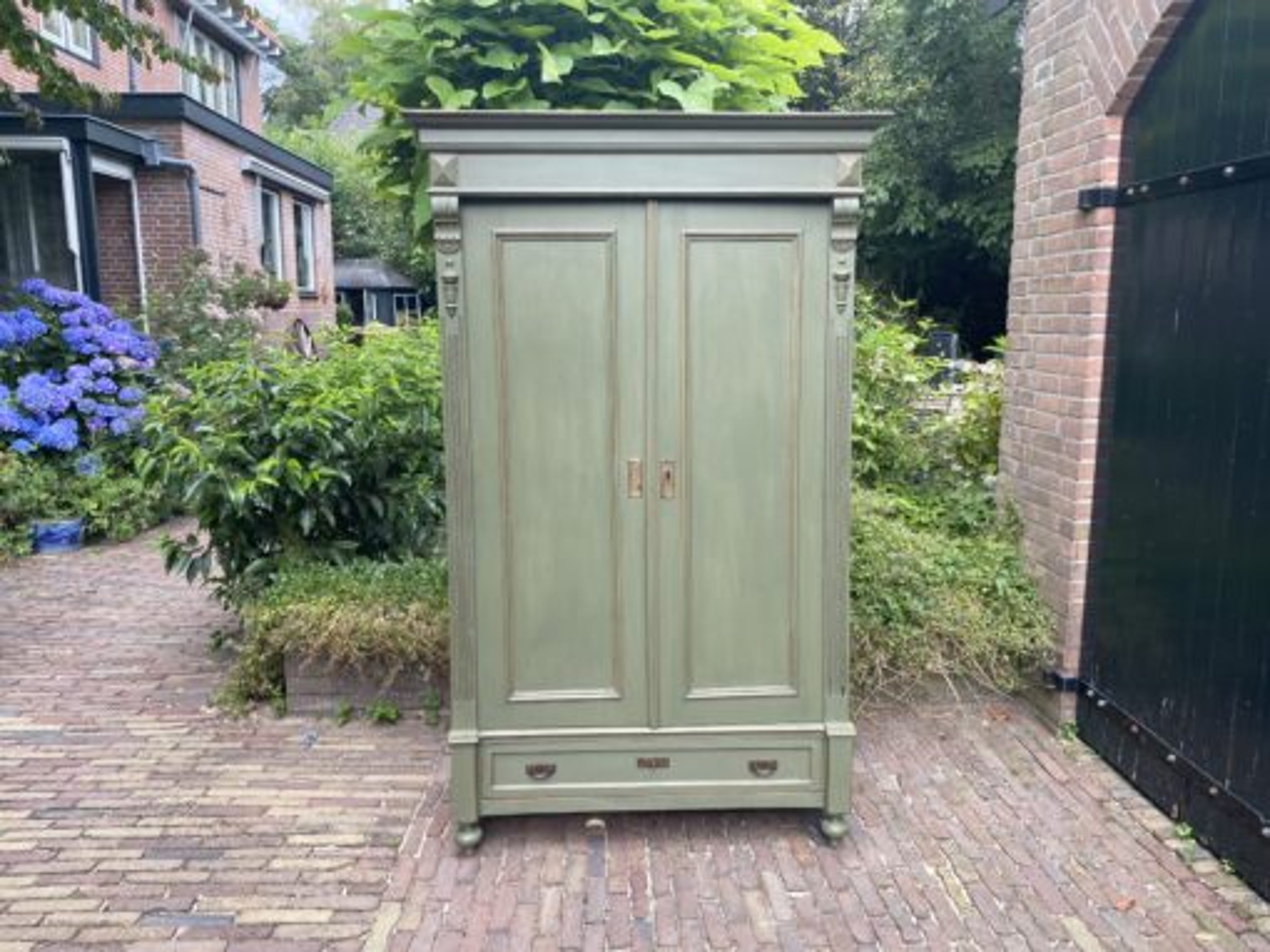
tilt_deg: -9.9
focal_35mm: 26
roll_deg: +0.4
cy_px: 476
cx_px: 635
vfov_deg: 53.0
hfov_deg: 67.3
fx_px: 953
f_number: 1.8
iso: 32
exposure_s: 1/122
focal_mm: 4.25
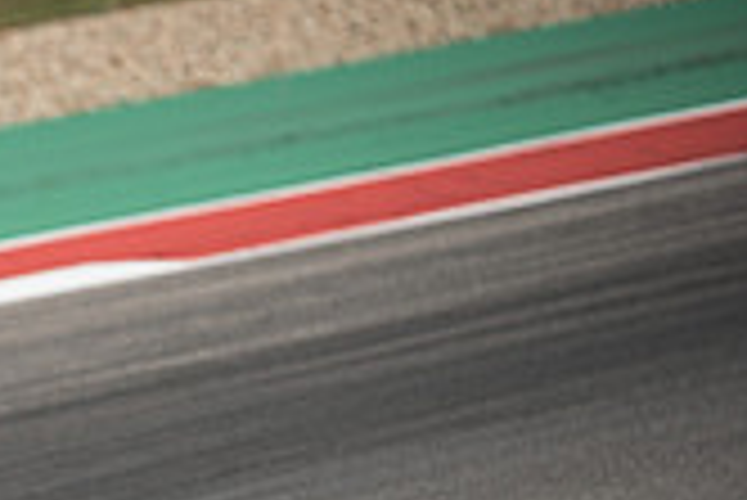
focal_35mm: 1050
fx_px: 21806
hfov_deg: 2.0
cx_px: -549
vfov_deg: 1.3
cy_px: 773
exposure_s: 1/2000
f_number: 3.2
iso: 125
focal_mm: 200
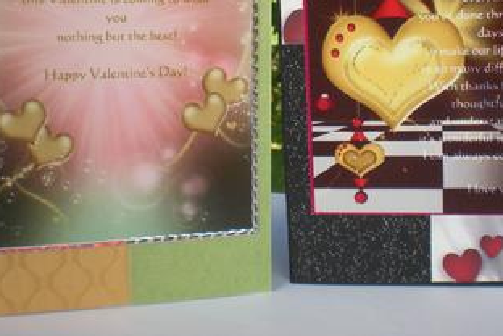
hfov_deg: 35.0
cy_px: 65
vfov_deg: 23.4
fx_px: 796
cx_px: 277
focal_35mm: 57
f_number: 4.6
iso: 64
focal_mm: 6.3
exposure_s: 1/173
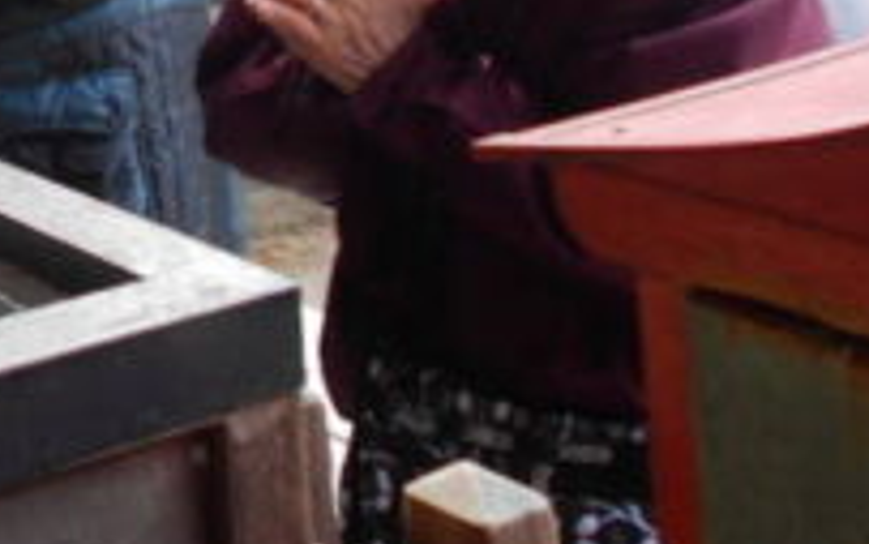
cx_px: -223
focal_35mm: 94
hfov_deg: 20.4
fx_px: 2227
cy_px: -313
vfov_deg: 13.0
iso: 80
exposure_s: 1/40
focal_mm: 5.1
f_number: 3.4
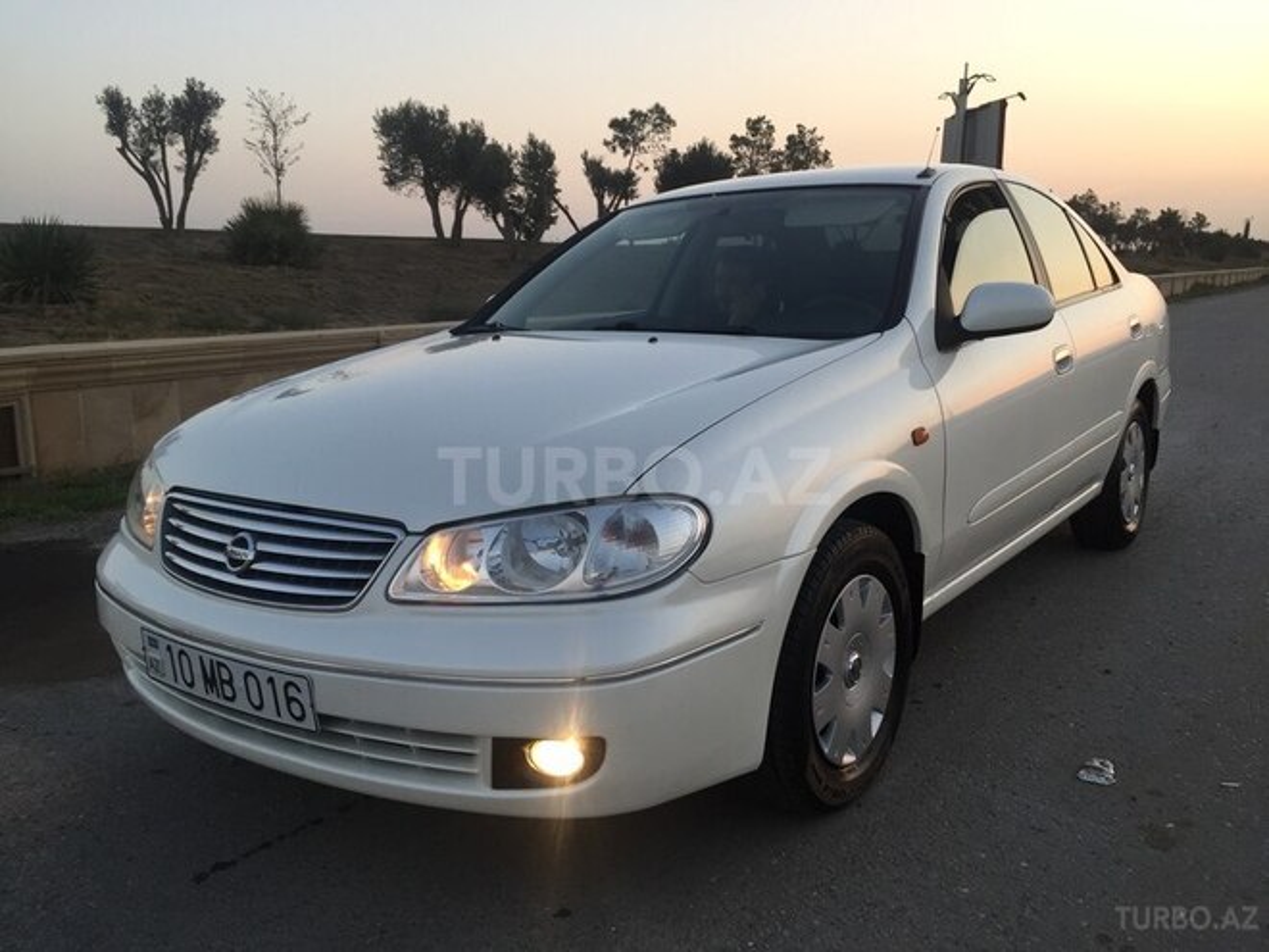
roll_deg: -1.1
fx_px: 1063
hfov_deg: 61.7
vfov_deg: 48.2
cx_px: 634
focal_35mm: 29
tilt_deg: -10.5
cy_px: 476
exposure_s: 1/100
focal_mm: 4.15
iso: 40
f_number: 2.2
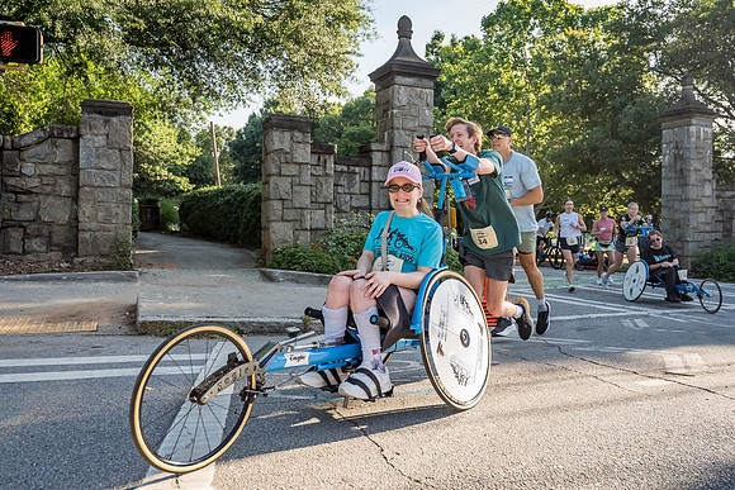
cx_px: 393
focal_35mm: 28
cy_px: 228
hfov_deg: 65.3
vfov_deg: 46.3
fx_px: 573
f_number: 4.5
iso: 1600
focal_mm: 25
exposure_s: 1/2500
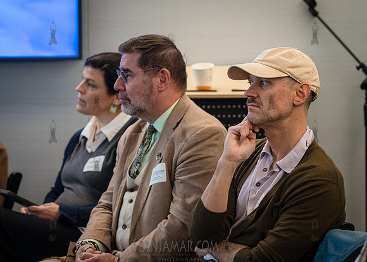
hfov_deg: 18.8
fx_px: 1109
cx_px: 187
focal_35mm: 106
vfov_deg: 13.5
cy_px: 116
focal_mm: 91
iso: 5000
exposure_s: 1/250
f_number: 4
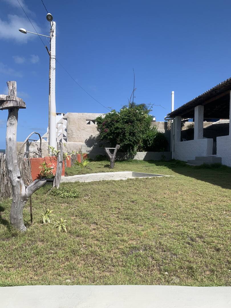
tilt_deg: +0.7
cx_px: 116
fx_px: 231
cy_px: 154
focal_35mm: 26
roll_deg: -2.0
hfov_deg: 53.1
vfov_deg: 67.3
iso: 25
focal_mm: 4.25
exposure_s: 1/2755
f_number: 1.8
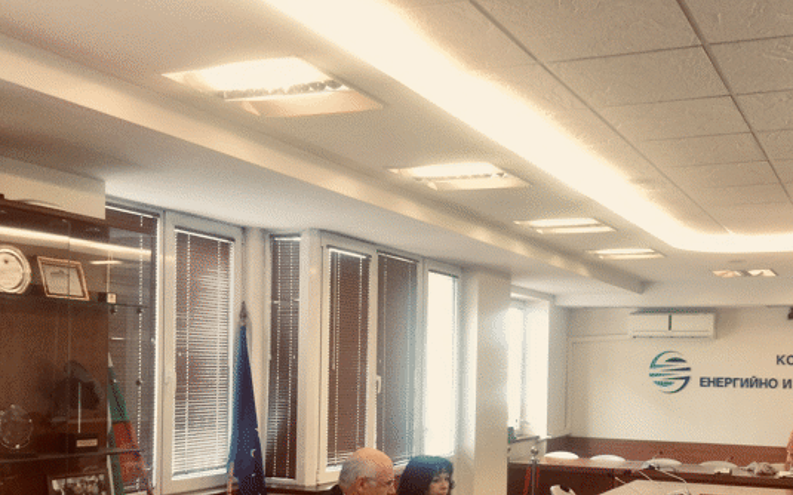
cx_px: 539
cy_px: 394
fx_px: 907
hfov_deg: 46.4
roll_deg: -1.9
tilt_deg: -1.1
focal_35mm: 42
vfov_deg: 29.8
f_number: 2.2
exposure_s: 1/17
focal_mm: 4.15
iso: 100
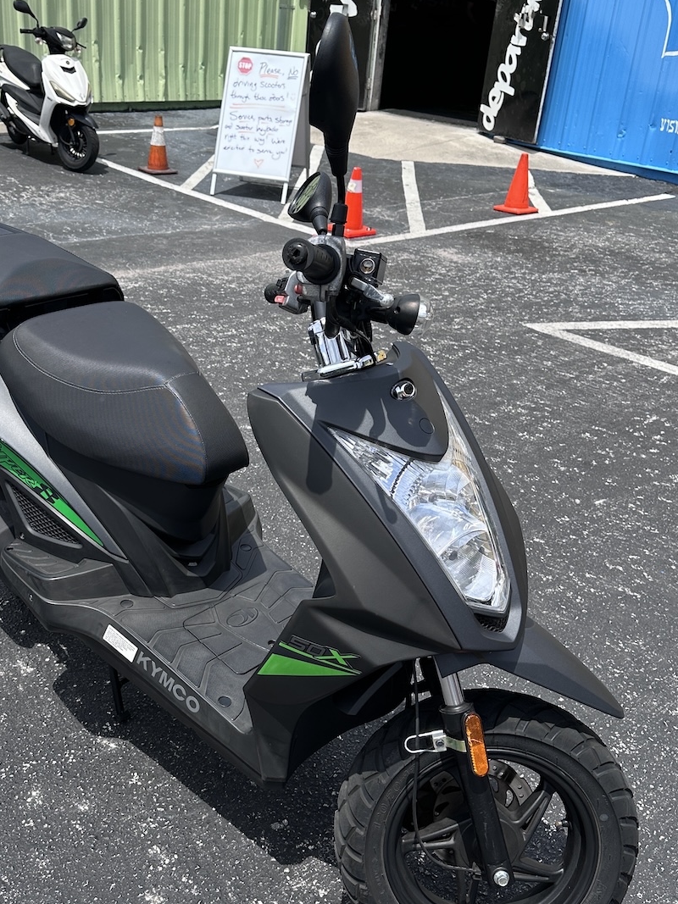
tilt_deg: -26.7
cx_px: 264
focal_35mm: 36
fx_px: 940
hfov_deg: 39.4
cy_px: 478
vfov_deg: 51.3
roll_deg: -4.7
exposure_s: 1/4016
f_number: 1.78
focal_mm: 6.86
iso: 80
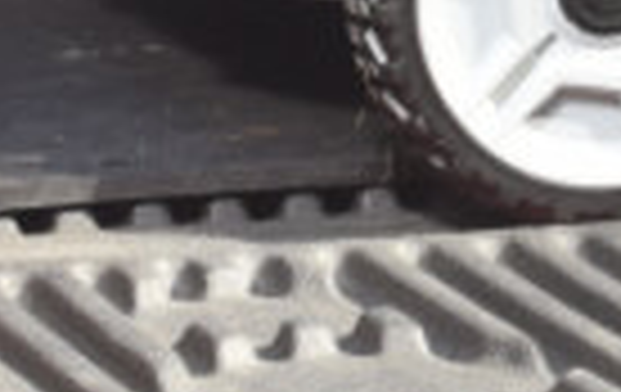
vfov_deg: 3.5
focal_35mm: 368
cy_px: -705
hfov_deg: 5.6
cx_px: 1125
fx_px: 6243
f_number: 8
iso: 320
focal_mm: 50
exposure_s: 1/250
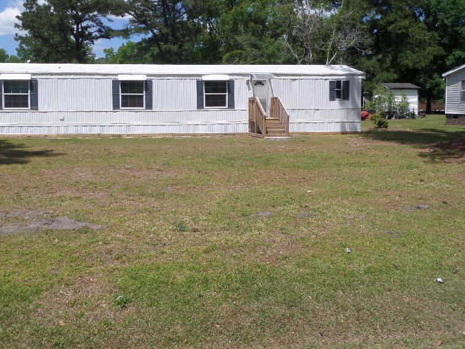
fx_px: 430
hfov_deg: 56.6
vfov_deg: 43.7
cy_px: 127
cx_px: 196
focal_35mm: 32
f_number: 4.6
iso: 100
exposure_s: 1/1000
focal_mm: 4
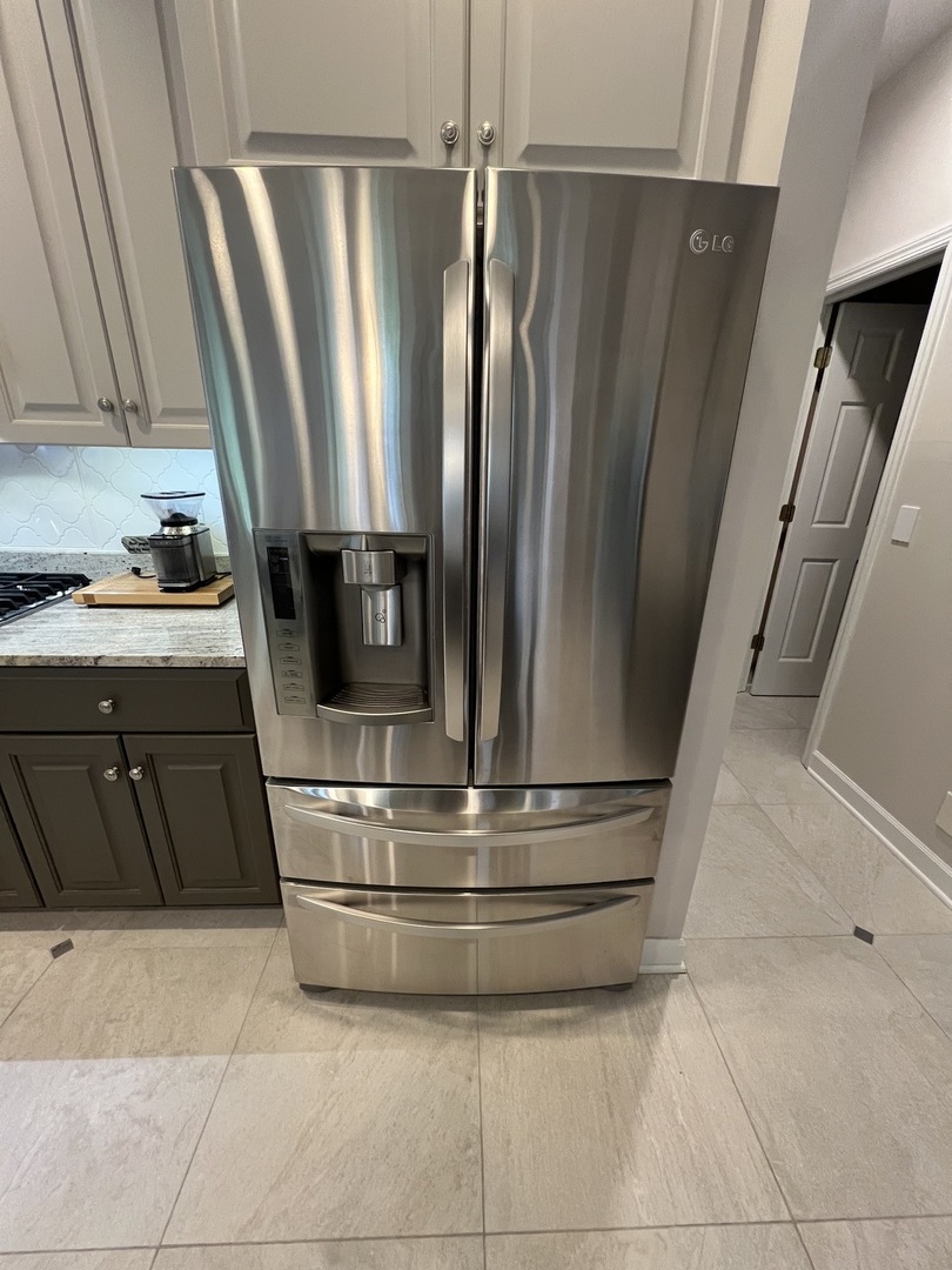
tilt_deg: -21.5
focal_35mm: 13
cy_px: 635
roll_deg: -1.7
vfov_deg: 106.2
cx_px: 476
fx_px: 477
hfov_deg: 89.9
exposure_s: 1/60
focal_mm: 1.57
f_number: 1.8
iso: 320
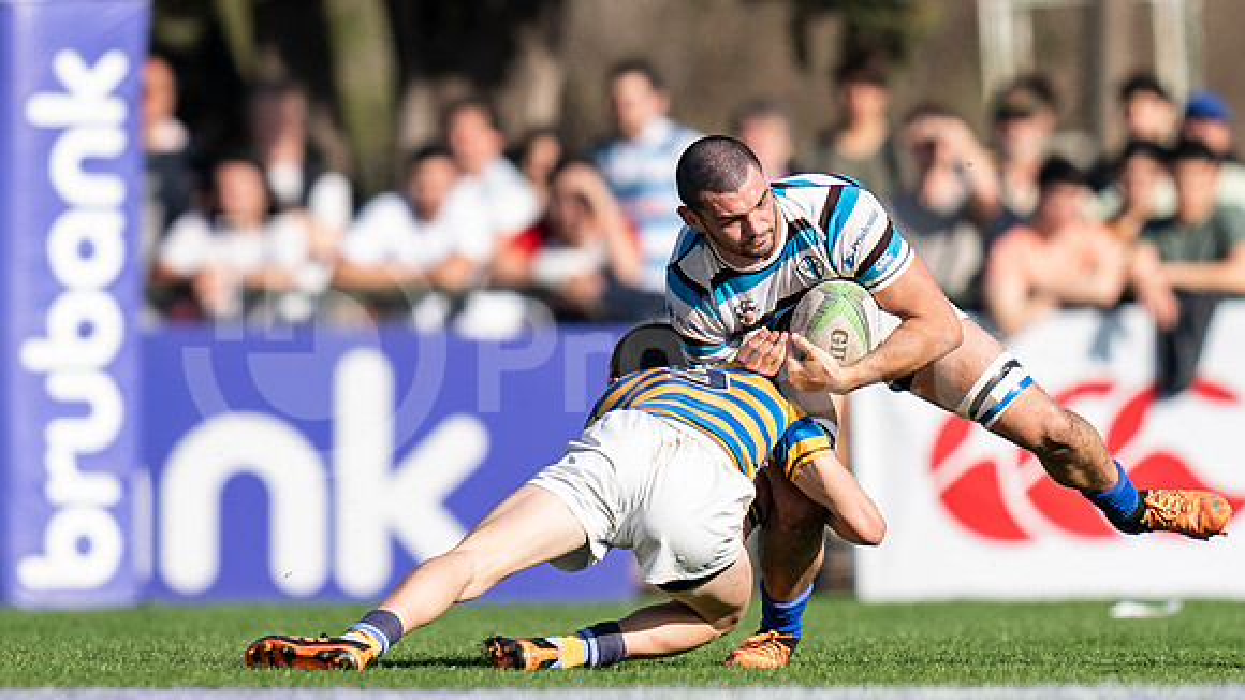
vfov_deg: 1.1
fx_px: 36802
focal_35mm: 1115
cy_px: 292
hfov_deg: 1.9
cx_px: 234
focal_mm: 400
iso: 100
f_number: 2.8
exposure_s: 1/1250
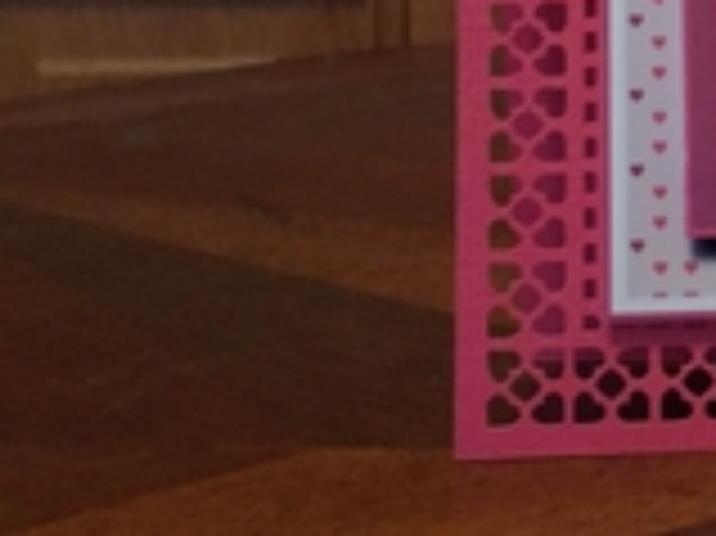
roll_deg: -0.6
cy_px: -92
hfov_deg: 21.5
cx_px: 941
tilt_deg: -7.2
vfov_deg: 17.2
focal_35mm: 82
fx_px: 1695
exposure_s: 1/15
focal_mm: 4.15
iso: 500
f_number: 2.2
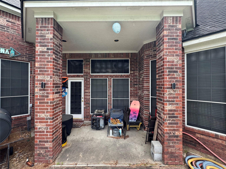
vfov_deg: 85.7
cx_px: 113
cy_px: 84
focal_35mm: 14
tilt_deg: +1.0
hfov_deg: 102.1
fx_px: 91
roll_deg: -0.8
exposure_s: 1/222
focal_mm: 2.22
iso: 40
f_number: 2.2
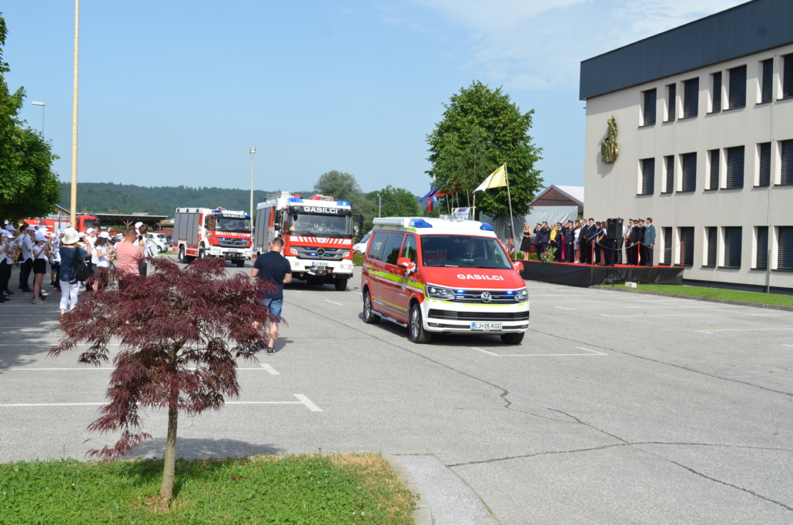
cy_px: 262
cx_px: 396
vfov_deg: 30.7
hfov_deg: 45.0
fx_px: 956
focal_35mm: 44
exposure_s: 1/400
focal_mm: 29
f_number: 10
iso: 200
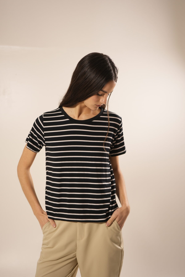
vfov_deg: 39.6
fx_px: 385
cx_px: 92
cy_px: 138
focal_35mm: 50
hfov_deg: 27.0
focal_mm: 50
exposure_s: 1/60
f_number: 3.2
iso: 400
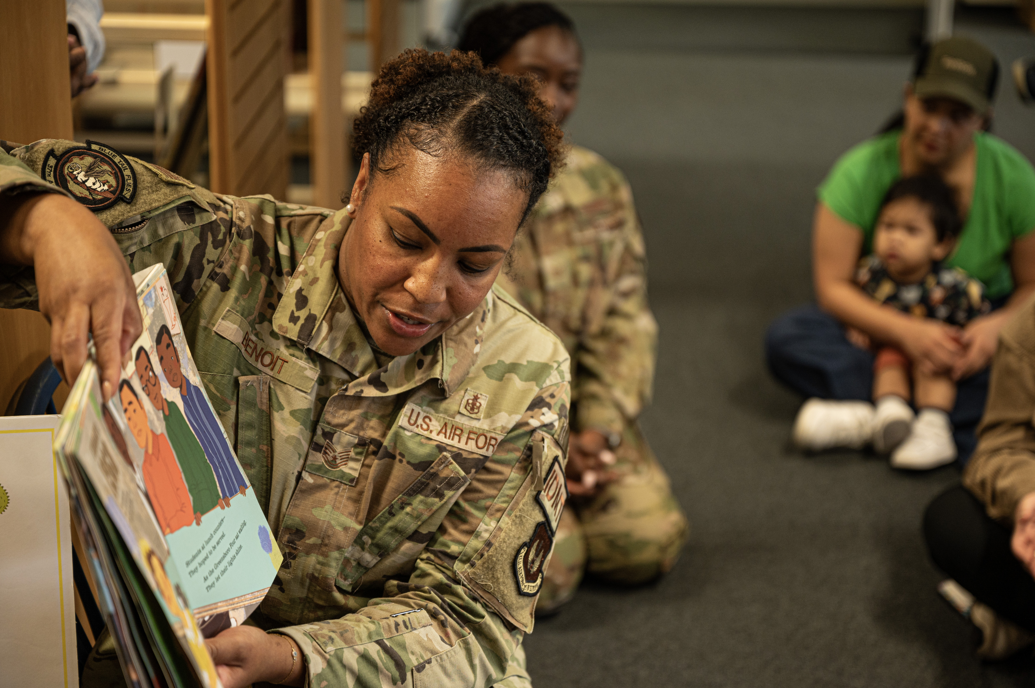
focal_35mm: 70
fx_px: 2011
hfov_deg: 28.9
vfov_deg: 19.4
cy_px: 344
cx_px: 518
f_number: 2.8
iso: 500
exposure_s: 1/125
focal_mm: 70
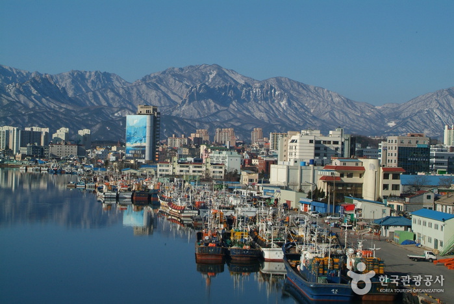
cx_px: 227
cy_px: 152
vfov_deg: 19.0
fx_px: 909
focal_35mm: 72
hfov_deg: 28.0
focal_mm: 48
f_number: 16
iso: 800
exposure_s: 1/1000
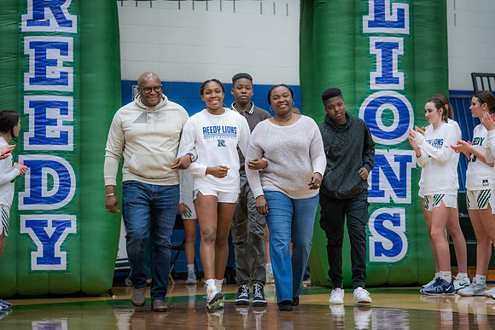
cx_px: 248
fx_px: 1929
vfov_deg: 9.8
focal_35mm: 140
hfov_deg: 14.6
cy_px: 165
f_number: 2.8
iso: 3200
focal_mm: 129
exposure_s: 1/400
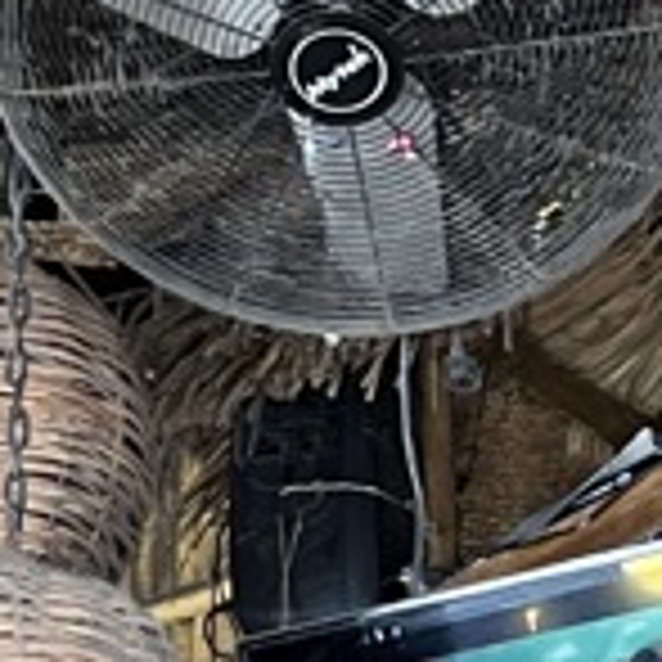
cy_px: 1815
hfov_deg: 9.3
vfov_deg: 8.2
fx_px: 4068
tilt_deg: +7.0
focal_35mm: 188
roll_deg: -1.5
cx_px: 234
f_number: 1.6
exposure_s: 1/60
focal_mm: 5.1
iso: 100
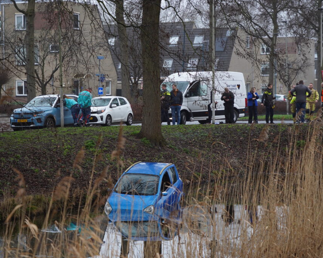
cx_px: 163
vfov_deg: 14.8
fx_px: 994
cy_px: 129
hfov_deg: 18.5
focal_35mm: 104
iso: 500
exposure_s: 1/160
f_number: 5.6
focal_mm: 92
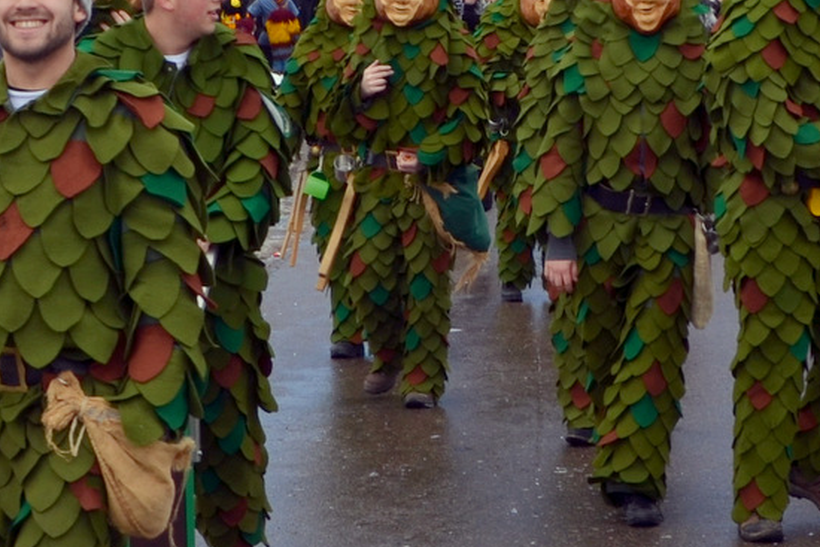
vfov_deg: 14.2
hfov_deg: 21.0
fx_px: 2187
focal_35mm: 96
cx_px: 628
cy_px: 136
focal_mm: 22
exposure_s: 1/200
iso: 100
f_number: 9
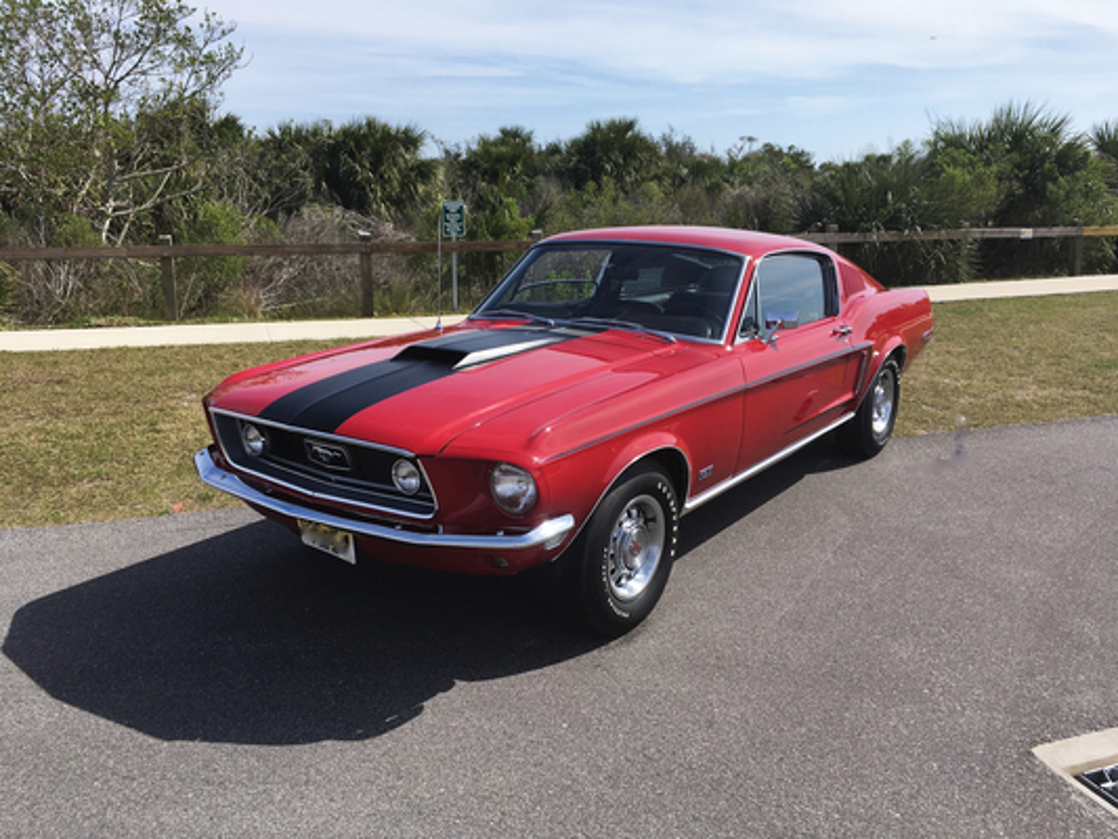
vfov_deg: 48.2
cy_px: 420
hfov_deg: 61.6
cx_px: 559
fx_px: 937
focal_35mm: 29
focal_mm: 4.15
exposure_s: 1/2000
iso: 25
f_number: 2.2
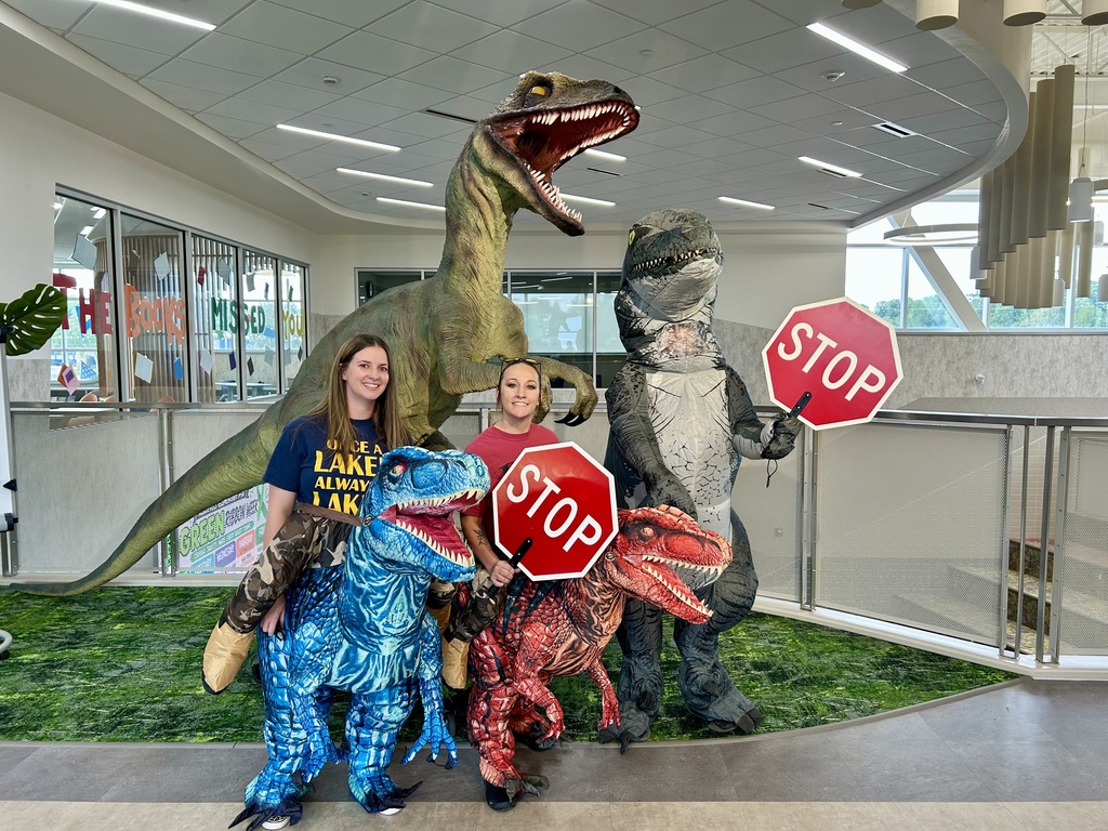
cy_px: 416
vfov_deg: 53.1
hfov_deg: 67.3
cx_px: 554
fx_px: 832
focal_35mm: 26
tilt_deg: -5.1
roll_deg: +0.0
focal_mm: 5.7
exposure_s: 1/114
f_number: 1.5
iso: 64
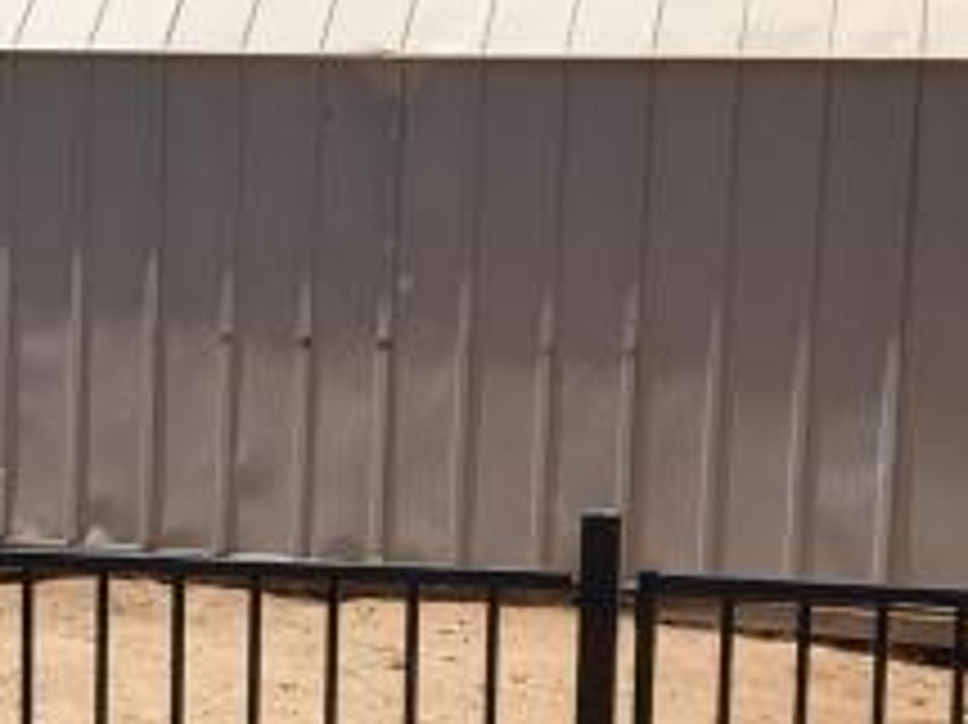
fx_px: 3018
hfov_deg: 17.5
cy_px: 445
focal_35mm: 108
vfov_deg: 13.7
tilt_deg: -4.7
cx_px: -158
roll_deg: -0.8
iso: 25
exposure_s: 1/2198
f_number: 2.2
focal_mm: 4.15
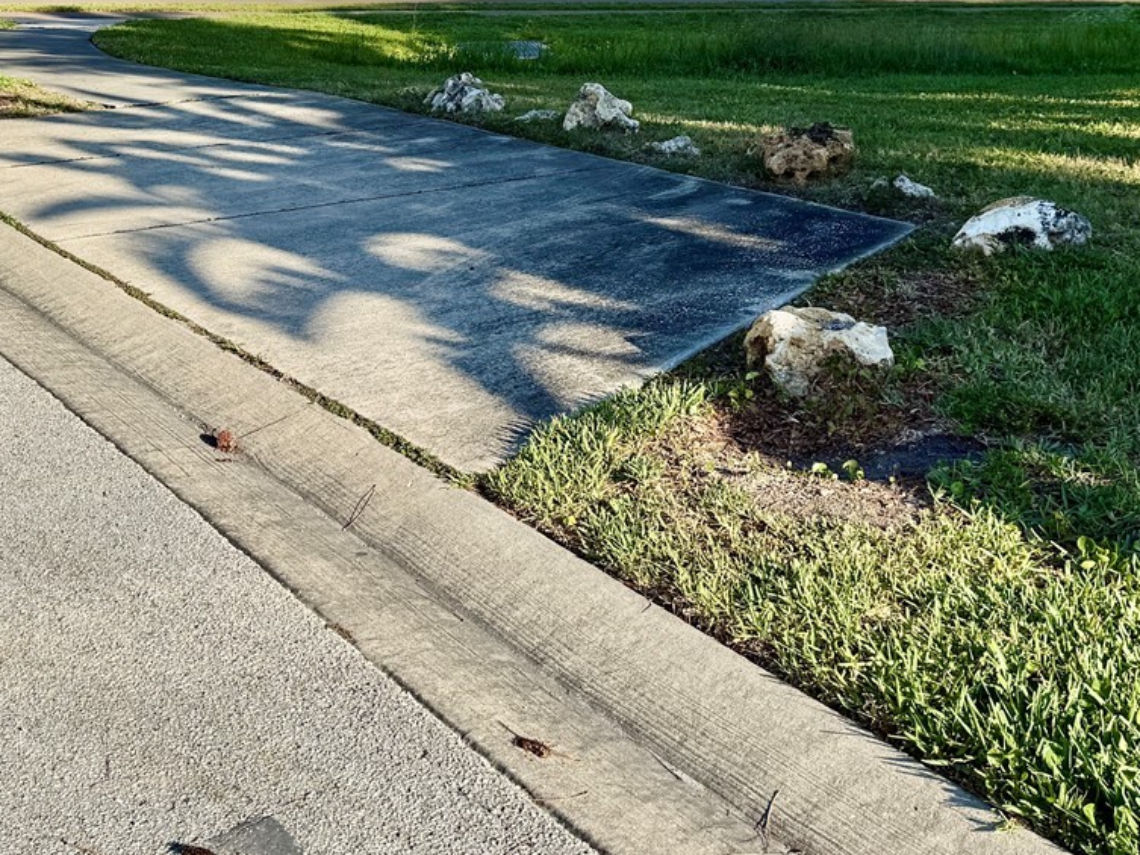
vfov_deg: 27.2
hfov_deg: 37.5
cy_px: 38
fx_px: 1680
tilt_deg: -4.6
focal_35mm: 51
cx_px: 522
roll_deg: +0.2
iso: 80
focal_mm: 6.76
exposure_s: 1/3584
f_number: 1.78
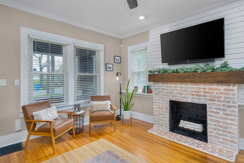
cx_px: 122
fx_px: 122
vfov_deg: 67.4
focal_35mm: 18
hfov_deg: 90.0
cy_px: 82
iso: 320
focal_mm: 18
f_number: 7.1
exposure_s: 1/3
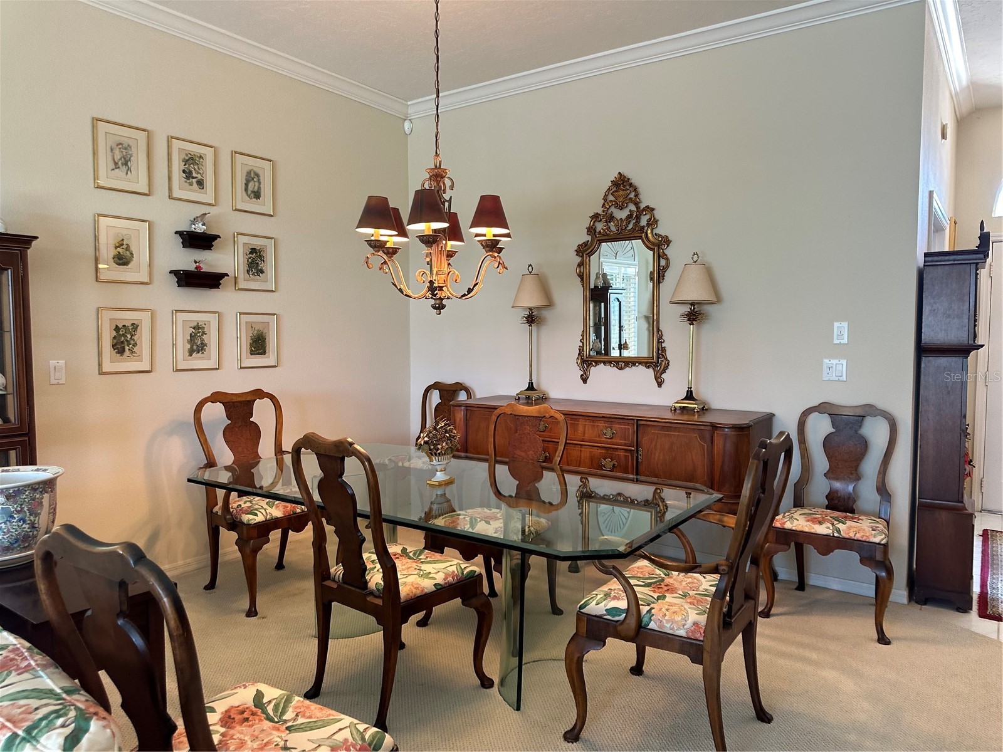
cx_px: 502
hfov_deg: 71.6
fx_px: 695
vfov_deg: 56.8
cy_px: 376
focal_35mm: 24
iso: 200
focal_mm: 6.86
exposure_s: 1/60
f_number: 1.78
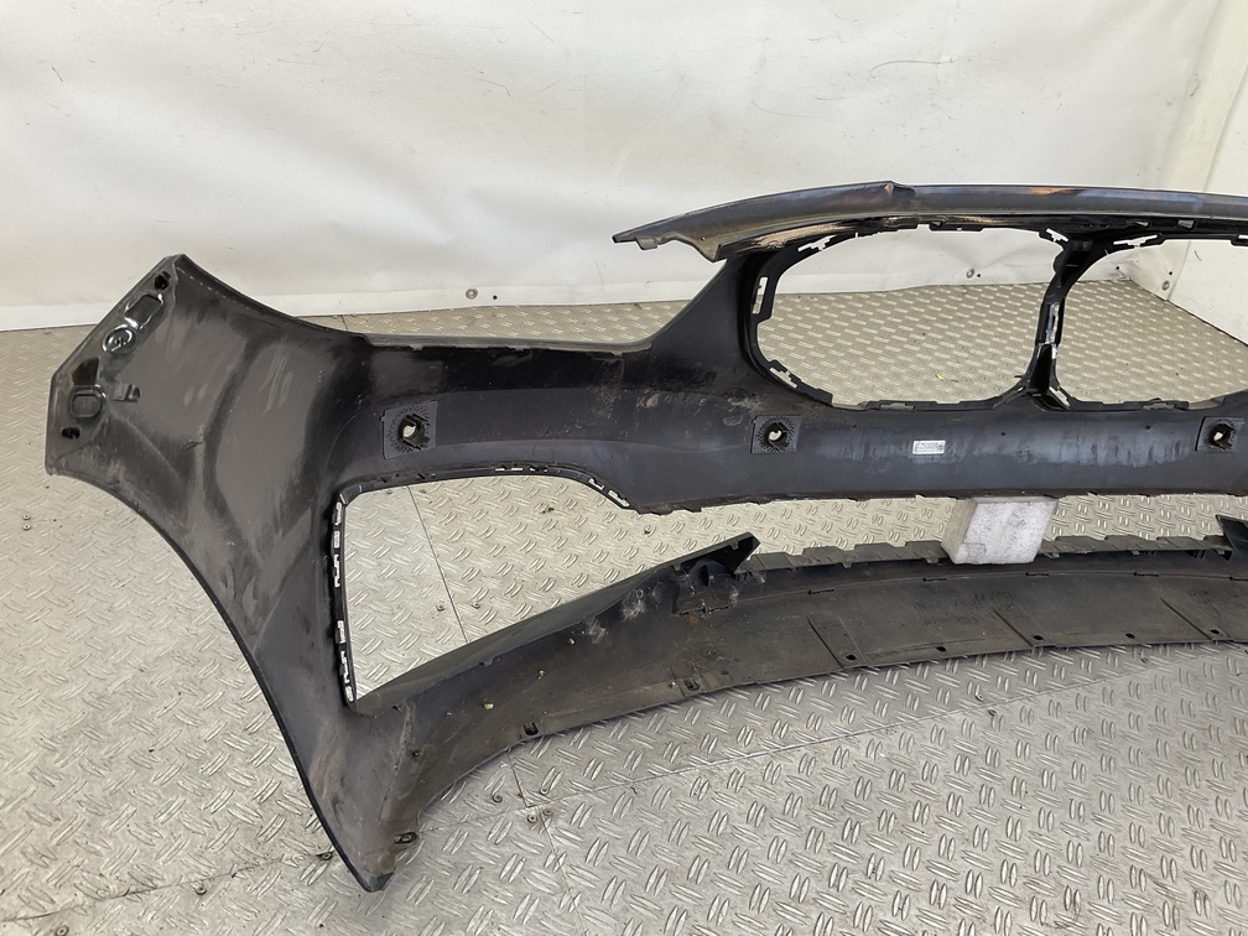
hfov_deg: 61.7
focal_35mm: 29
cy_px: 468
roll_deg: -10.0
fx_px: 1046
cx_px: 624
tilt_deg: -31.6
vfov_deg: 48.2
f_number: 1.8
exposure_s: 1/100
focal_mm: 3
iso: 25
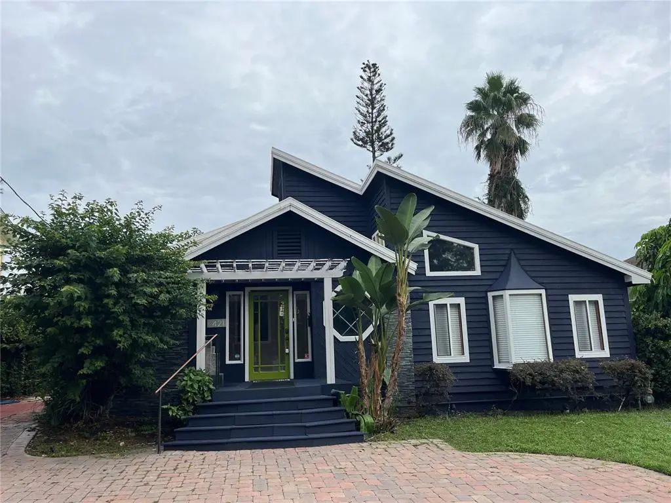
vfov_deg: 53.1
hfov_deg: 67.3
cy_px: 252
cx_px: 336
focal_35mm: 26
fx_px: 504
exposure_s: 1/2137
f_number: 1.6
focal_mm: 5.1
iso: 50
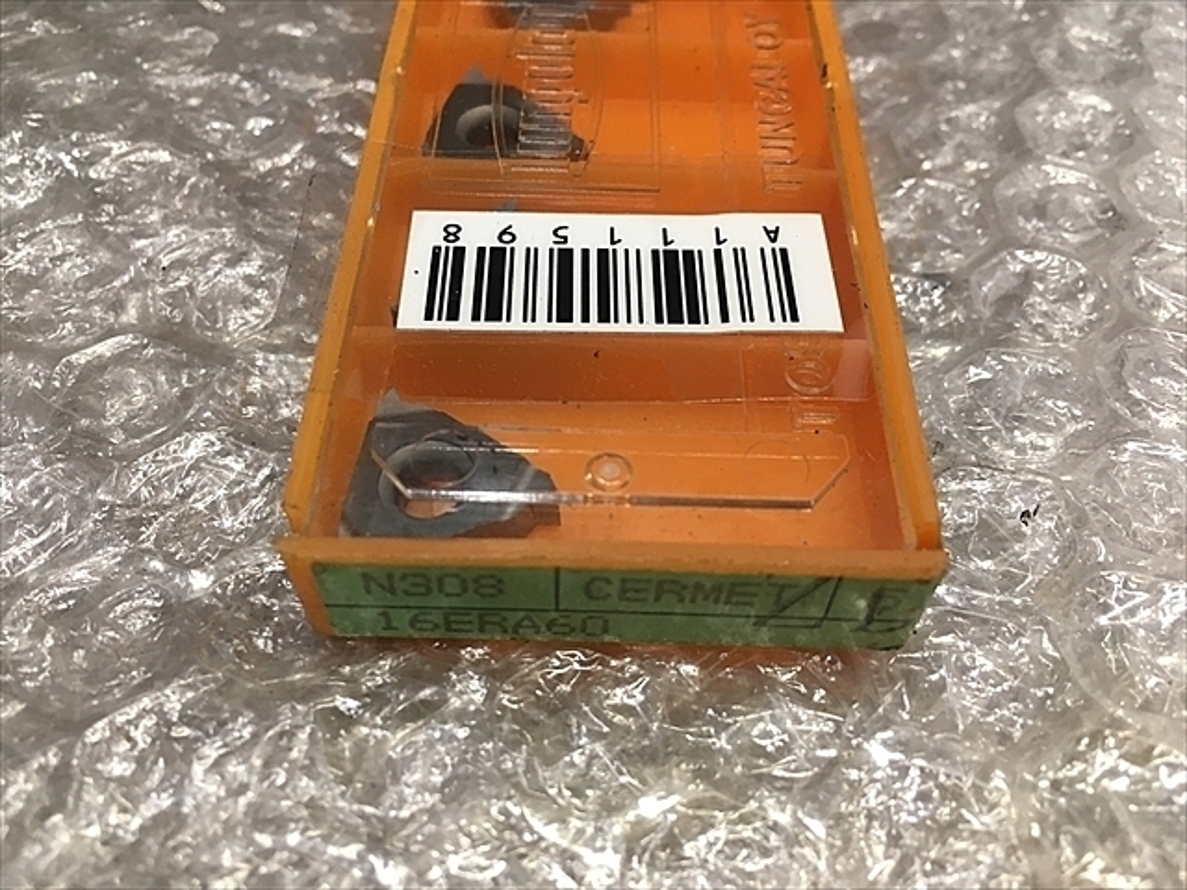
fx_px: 994
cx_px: 594
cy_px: 445
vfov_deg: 48.2
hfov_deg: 61.7
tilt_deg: -50.7
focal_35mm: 29
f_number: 2.2
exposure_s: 1/30
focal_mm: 4.15
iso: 64
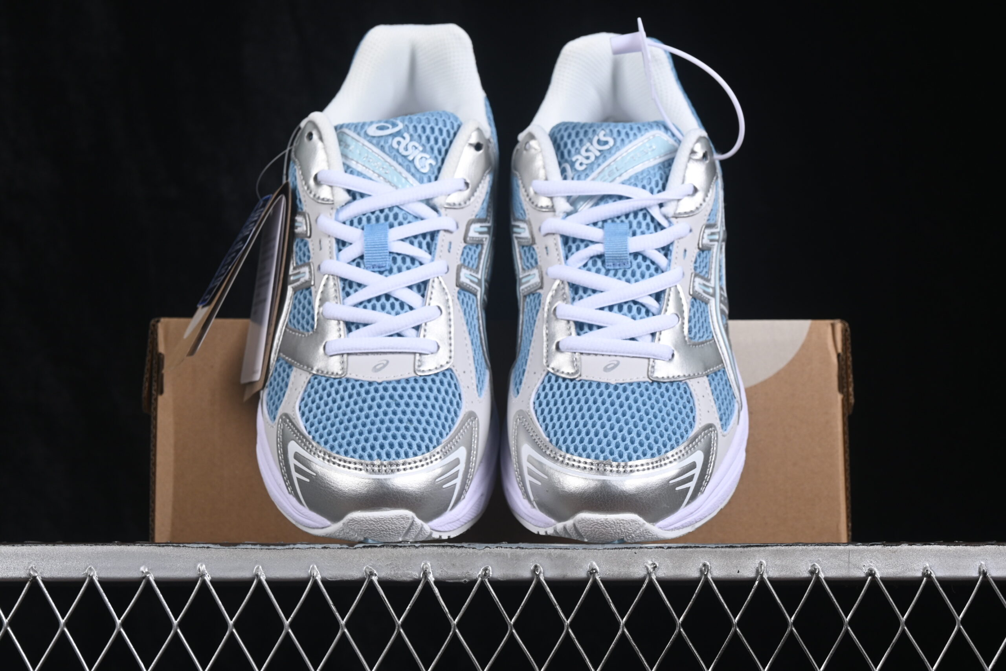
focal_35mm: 75
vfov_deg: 18.2
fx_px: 2096
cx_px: 503
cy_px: 336
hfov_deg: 27.0
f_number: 8
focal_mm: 50
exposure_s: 1/80
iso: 160
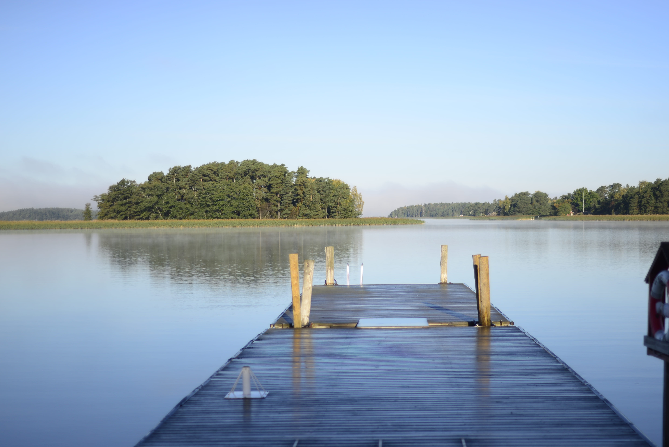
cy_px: 260
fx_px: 1134
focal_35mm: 61
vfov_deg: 22.3
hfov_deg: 32.8
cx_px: 392
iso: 100
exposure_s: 1/4000
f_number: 1.8
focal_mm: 50
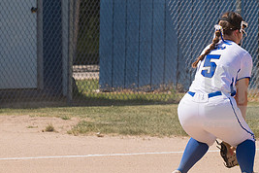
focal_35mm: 619
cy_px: 93
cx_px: 234
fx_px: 4453
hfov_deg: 3.3
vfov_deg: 2.2
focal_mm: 190
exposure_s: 1/1600
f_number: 5.6
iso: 250
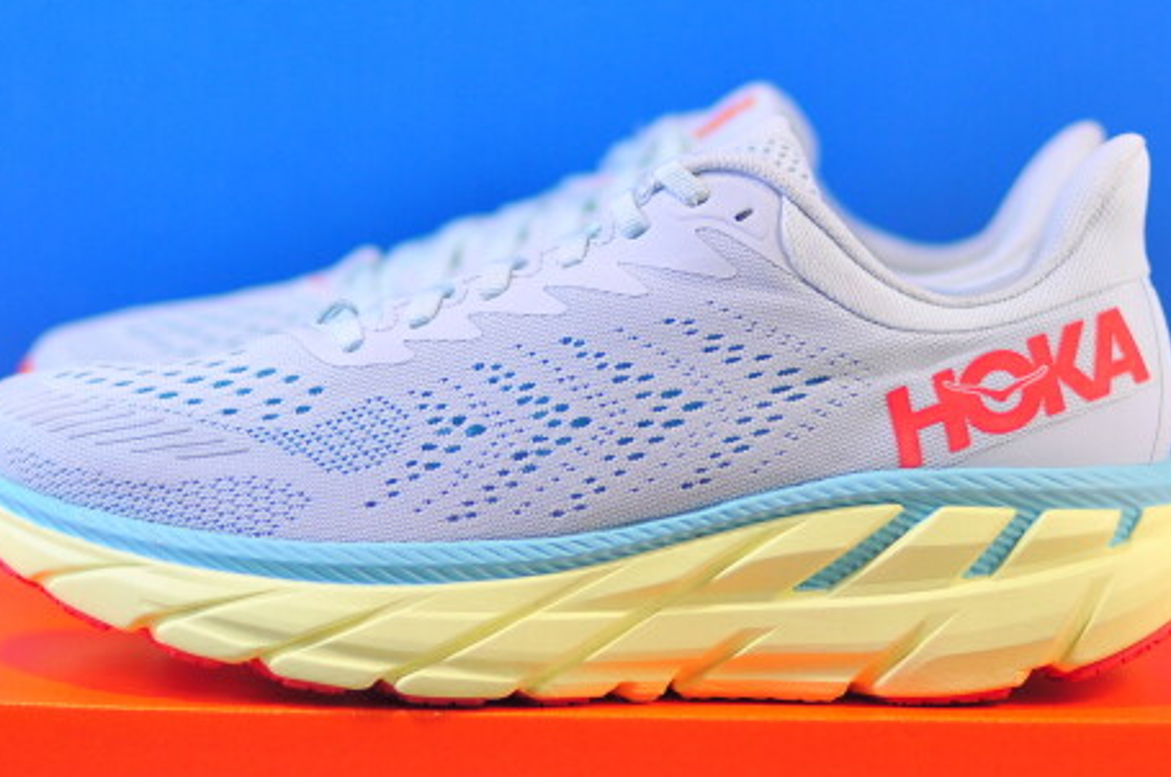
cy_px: 151
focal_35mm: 132
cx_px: 579
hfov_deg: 15.6
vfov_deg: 10.3
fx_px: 4288
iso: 250
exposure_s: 1/320
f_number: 2
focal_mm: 50
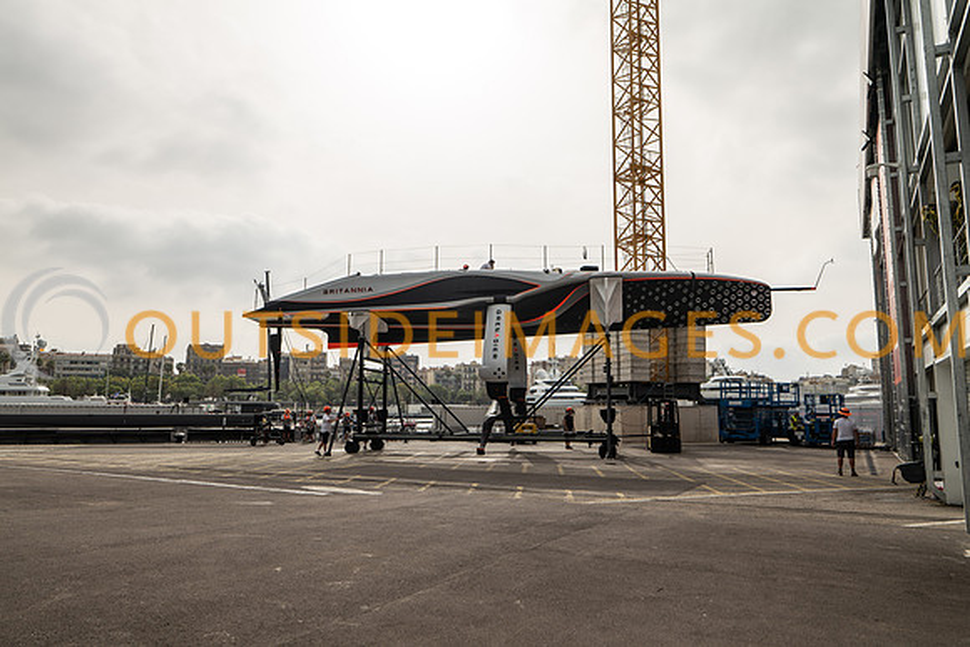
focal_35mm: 24
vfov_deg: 53.2
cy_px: 324
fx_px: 647
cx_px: 485
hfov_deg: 73.7
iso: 100
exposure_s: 1/3200
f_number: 3.2
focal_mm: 24
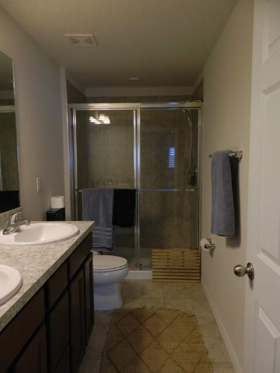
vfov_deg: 69.4
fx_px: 270
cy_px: 186
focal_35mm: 25
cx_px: 140
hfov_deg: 54.9
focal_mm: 4.5
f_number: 3.1
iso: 125
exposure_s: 1/30
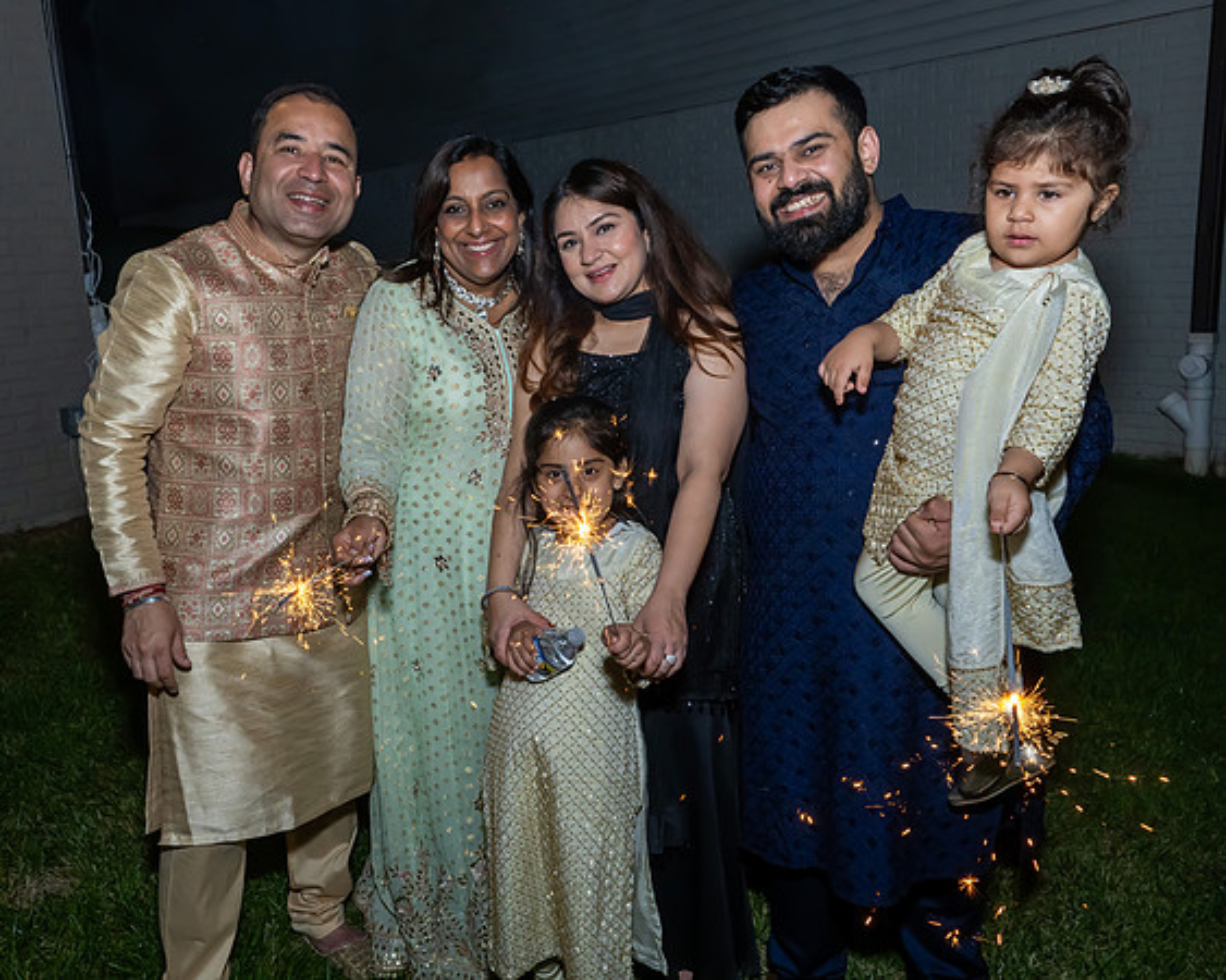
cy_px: 490
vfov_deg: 51.2
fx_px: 1022
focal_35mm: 28
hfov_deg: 61.7
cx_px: 526
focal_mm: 17
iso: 640
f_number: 8
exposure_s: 1/250
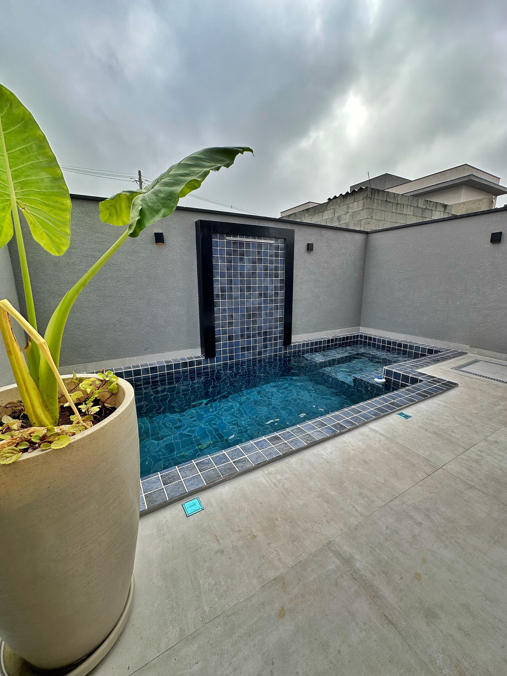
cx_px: 254
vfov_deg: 102.1
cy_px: 338
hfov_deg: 85.7
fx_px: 273
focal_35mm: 14
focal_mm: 2.22
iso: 40
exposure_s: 1/168
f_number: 2.2
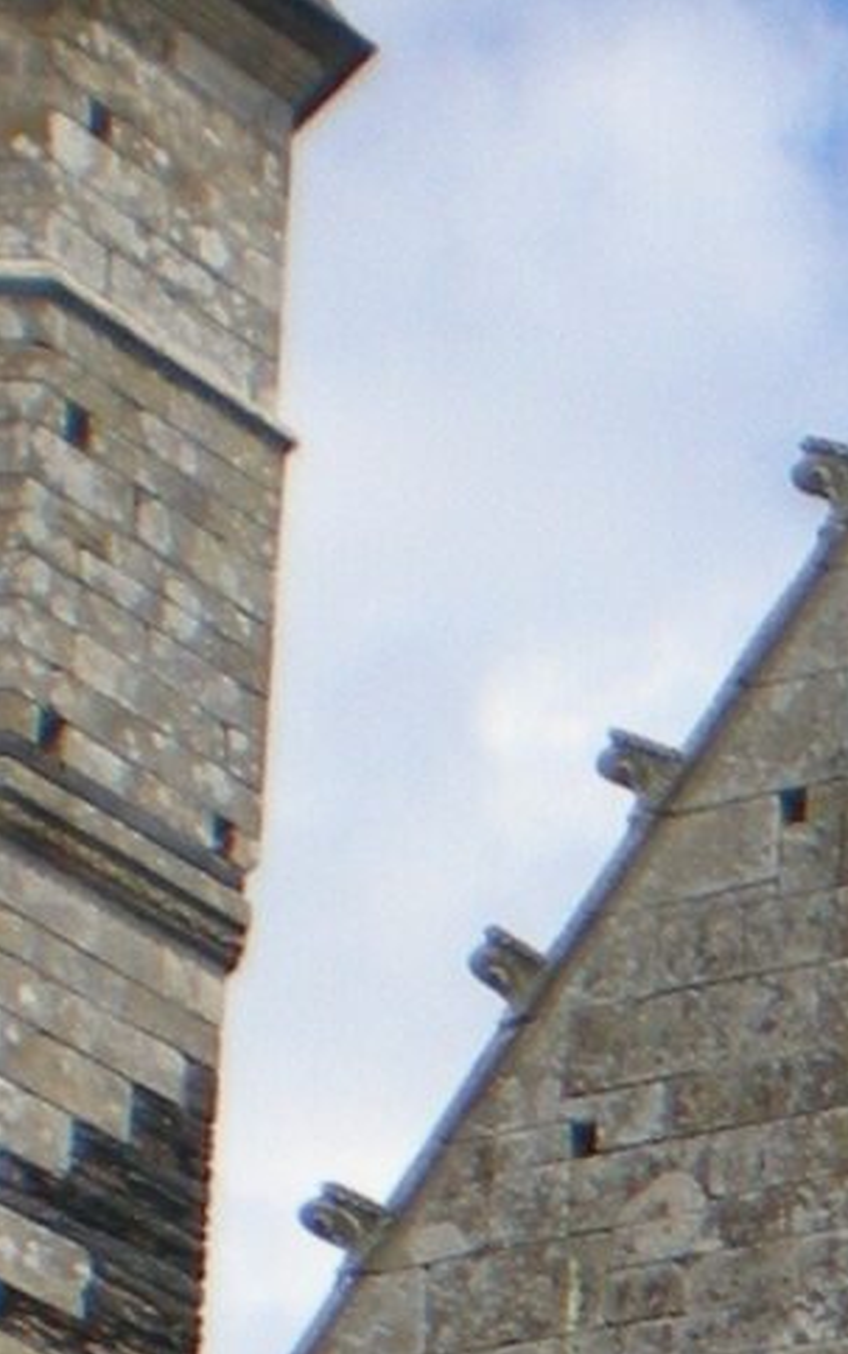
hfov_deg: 5.9
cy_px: 1964
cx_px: 2037
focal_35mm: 213
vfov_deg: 9.6
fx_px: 7867
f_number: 4.6
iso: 64
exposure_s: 1/420
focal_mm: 6.3
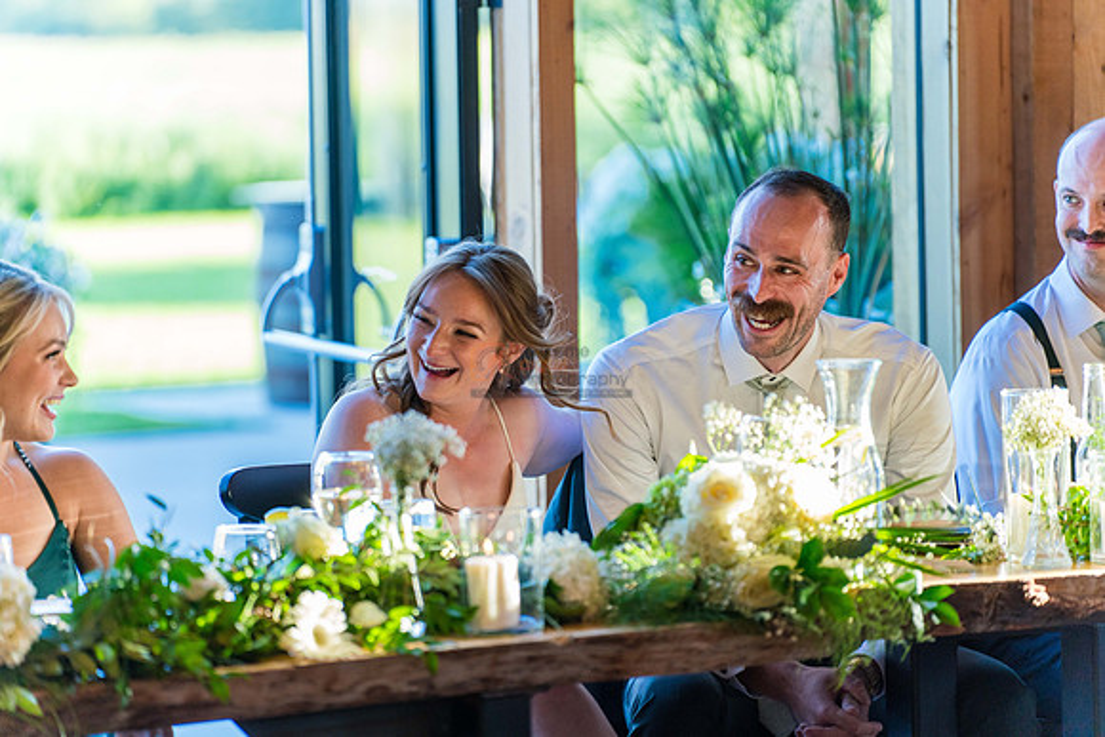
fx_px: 4605
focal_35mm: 150
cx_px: 552
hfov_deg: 13.7
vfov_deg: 9.2
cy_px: 368
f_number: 2.8
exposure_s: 1/400
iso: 1000
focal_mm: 150
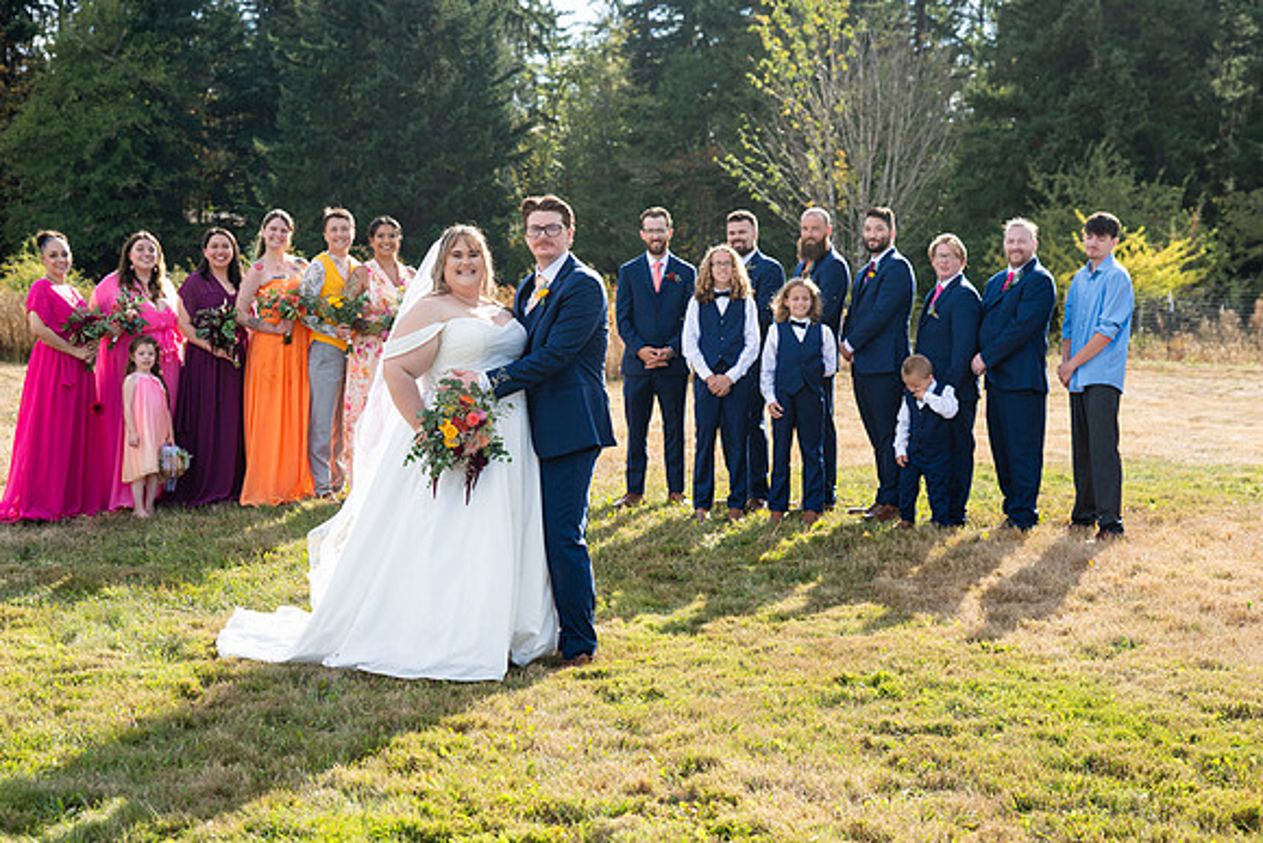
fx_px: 2140
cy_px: 422
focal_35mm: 61
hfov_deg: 32.9
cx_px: 632
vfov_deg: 22.3
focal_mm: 61
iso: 250
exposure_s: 1/800
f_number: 5
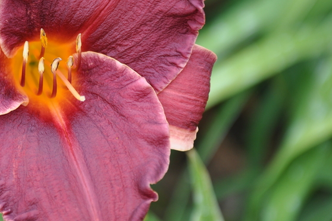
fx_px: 3133
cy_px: 25
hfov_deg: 6.1
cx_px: 25
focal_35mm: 340
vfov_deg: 4.0
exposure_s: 1/160
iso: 200
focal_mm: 105
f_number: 6.3
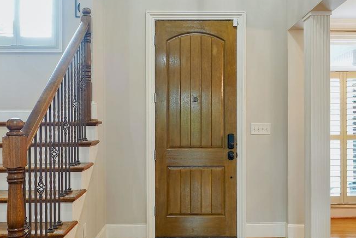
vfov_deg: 39.8
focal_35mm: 33
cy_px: 144
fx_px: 326
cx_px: 177
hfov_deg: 57.2
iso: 200
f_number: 8
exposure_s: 1/2
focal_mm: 14
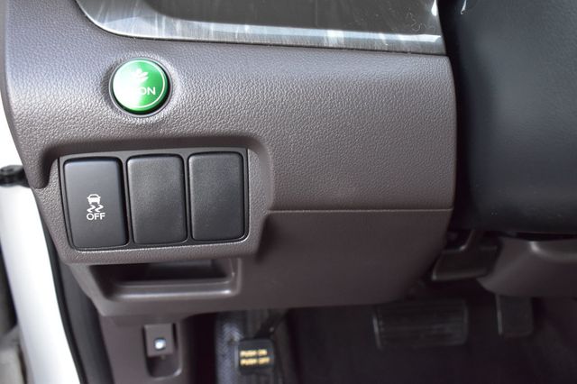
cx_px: 288
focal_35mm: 33
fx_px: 529
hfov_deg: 57.2
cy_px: 192
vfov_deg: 39.9
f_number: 6.3
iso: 1600
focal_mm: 22
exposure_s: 1/15
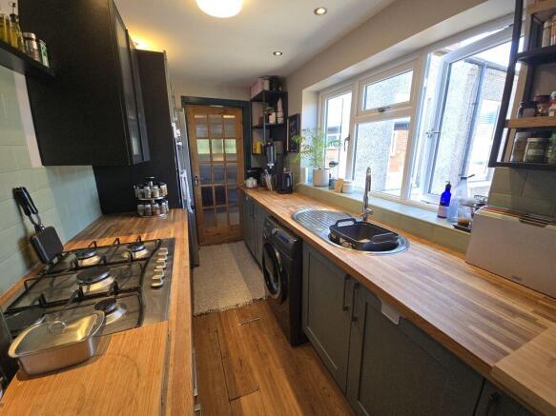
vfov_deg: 89.9
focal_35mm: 13
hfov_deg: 106.2
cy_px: 208
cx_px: 278
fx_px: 209
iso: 64
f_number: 2.2
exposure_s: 1/50
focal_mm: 2.2
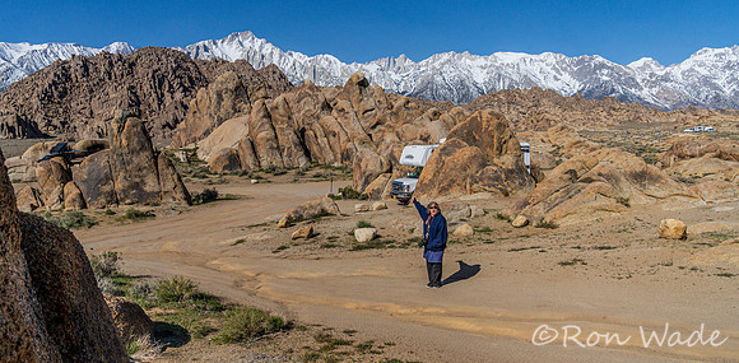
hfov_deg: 71.5
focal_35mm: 27
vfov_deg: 38.9
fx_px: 513
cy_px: 169
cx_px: 370
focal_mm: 25
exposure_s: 1/2000
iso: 640
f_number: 11
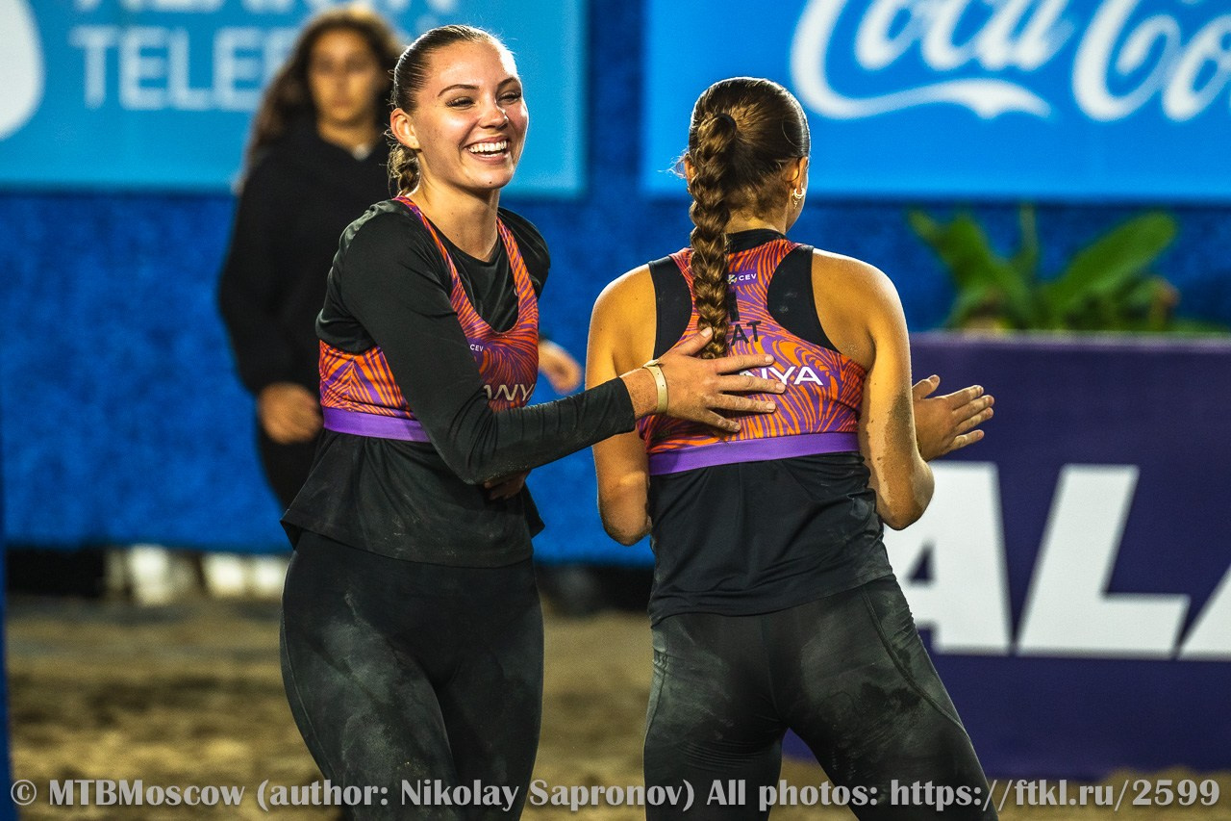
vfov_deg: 4.6
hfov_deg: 6.9
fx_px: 10256
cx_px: 616
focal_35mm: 300
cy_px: 410
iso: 1250
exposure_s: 1/1600
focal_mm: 200
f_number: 3.5
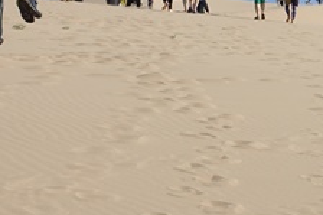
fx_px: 1067
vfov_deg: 11.4
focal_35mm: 119
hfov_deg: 15.7
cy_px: 32
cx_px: 499
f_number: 5.6
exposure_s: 1/100
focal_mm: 13.34
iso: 125
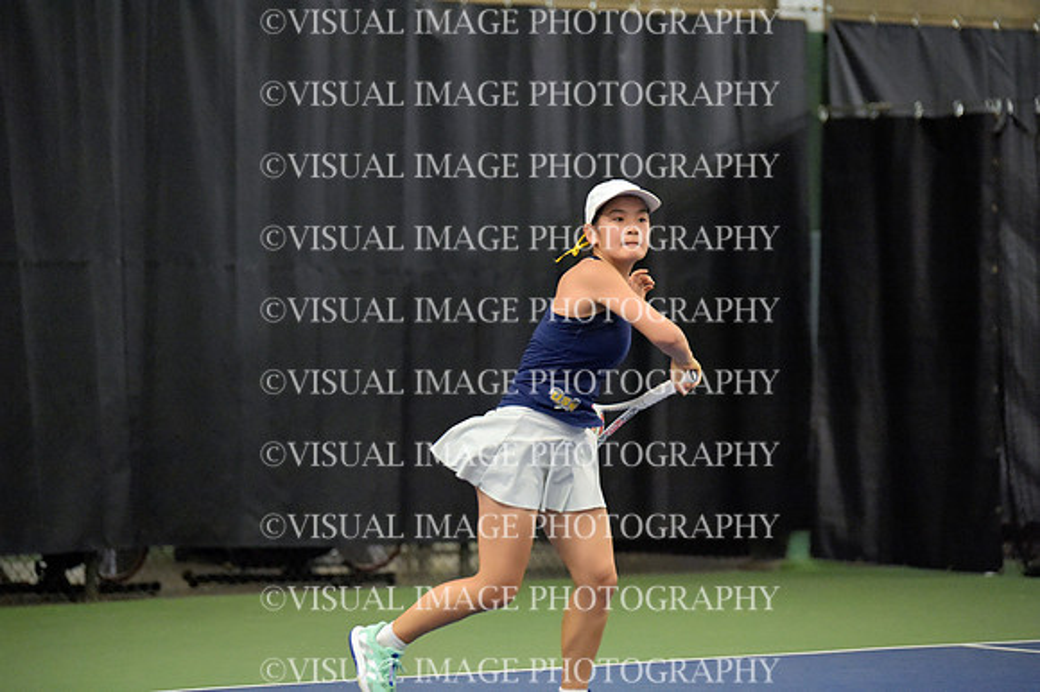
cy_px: 346
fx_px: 4764
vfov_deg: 8.3
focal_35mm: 165
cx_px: 520
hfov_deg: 12.5
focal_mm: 165
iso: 12800
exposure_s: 1/1600
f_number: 3.2
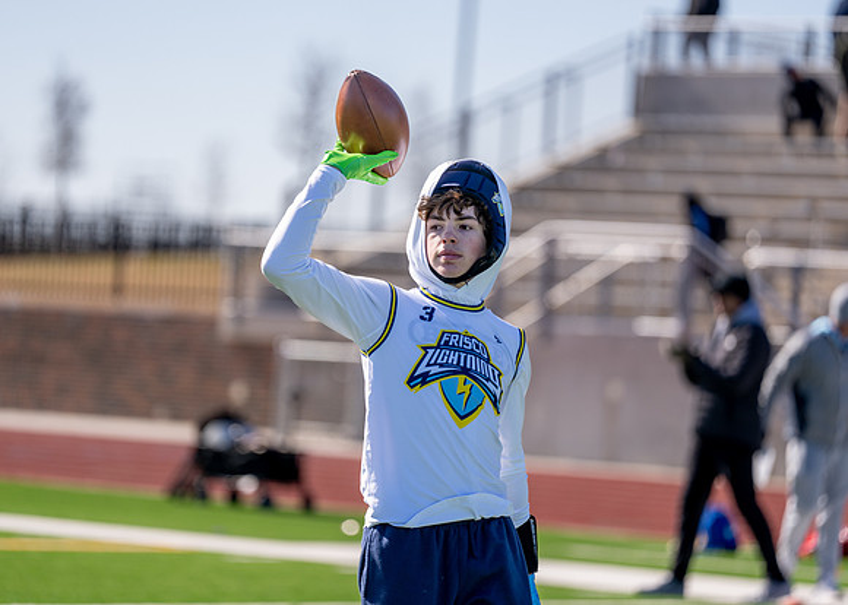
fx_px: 4360
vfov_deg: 7.9
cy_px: 304
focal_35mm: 181
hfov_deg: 11.1
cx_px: 382
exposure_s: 1/1600
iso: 125
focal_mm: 165
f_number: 2.8
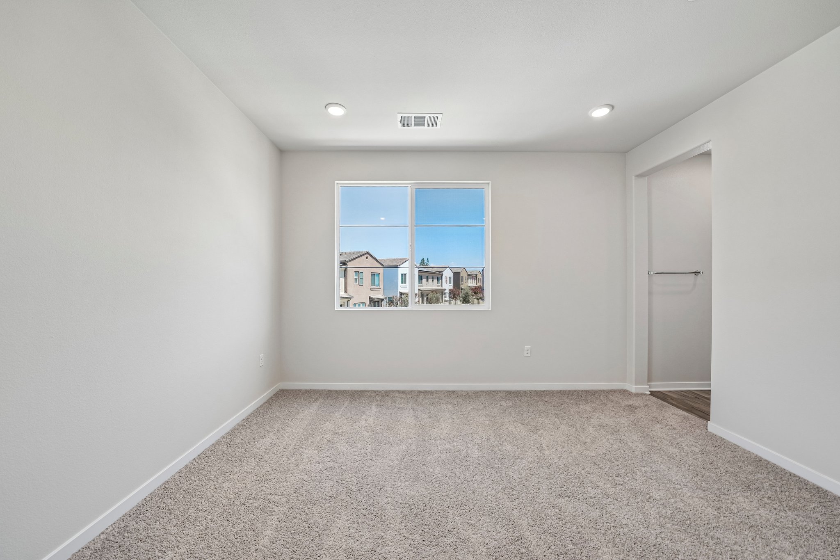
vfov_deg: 90.0
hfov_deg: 112.6
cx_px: 420
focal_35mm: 12
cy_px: 280
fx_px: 280
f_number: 7.1
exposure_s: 1/40
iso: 100
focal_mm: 12
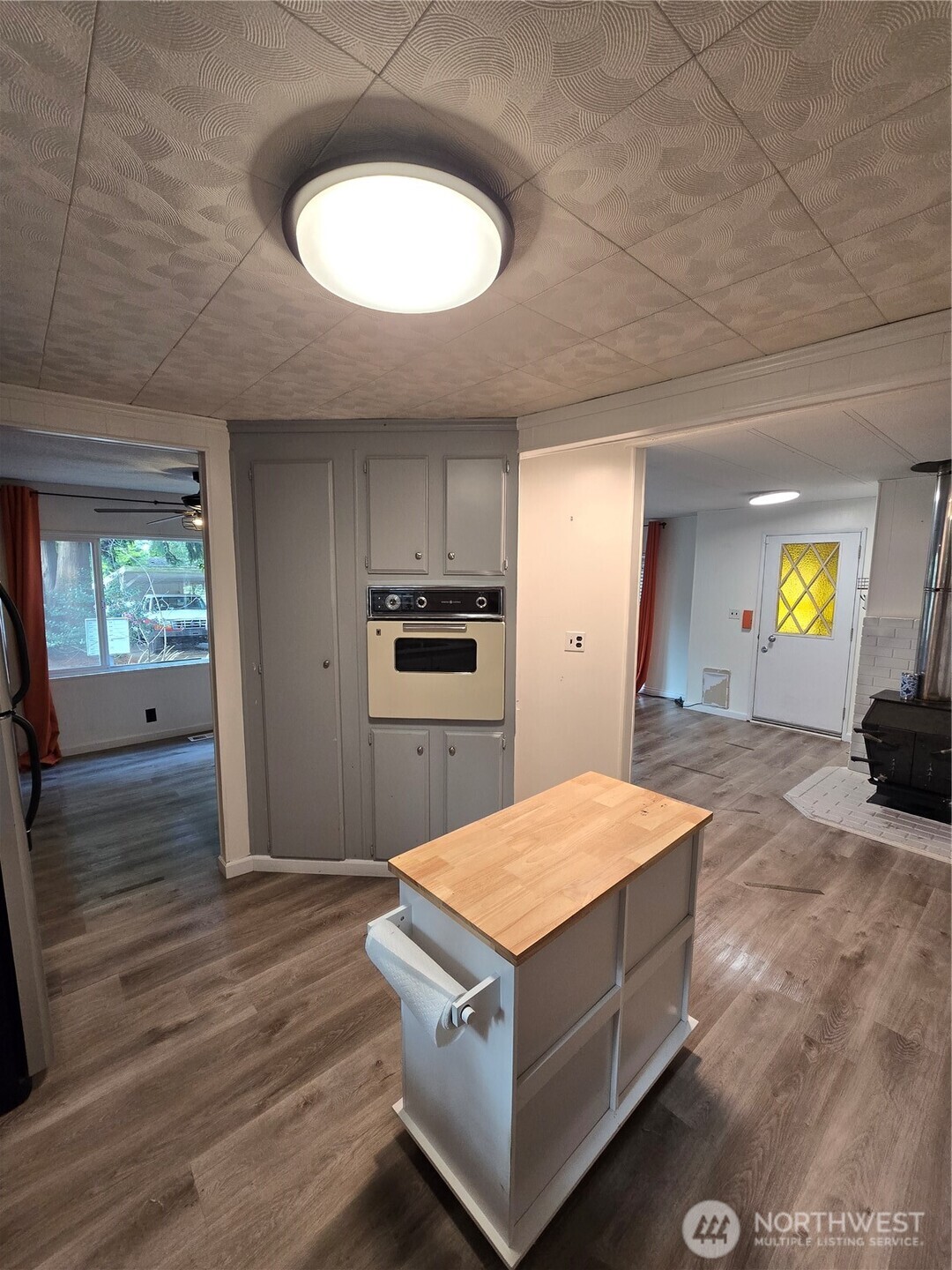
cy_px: 635
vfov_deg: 106.2
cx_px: 476
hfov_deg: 89.9
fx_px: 477
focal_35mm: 13
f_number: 2.2
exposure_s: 1/60
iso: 160
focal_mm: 2.2
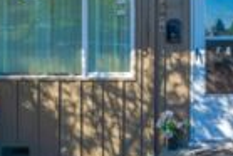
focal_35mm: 46
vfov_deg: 28.9
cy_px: 41
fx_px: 298
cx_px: 230
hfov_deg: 38.3
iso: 100
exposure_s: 1/100
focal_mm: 16
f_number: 8
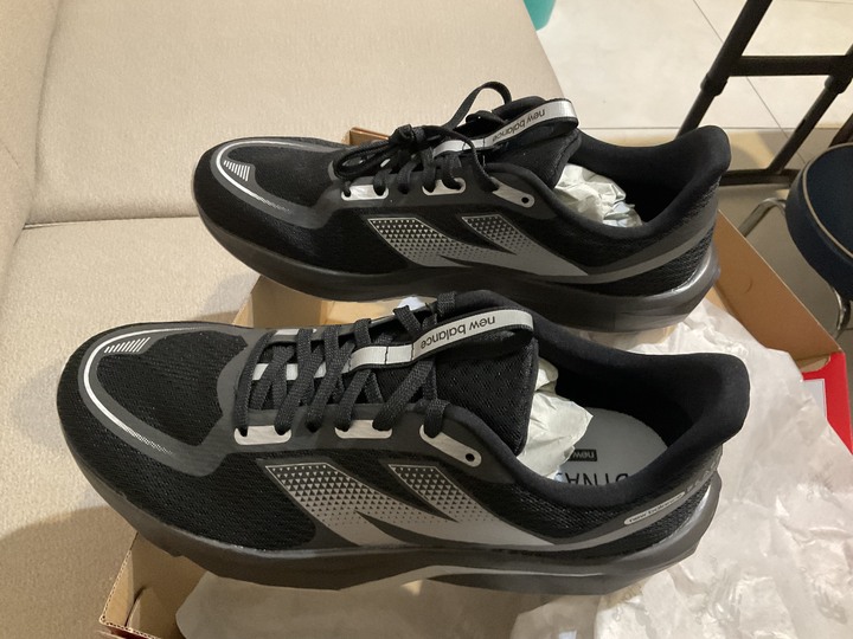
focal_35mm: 29
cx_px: 426
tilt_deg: -53.5
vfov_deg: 48.2
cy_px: 320
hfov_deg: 61.7
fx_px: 715
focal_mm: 3
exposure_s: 1/30
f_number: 1.8
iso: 400
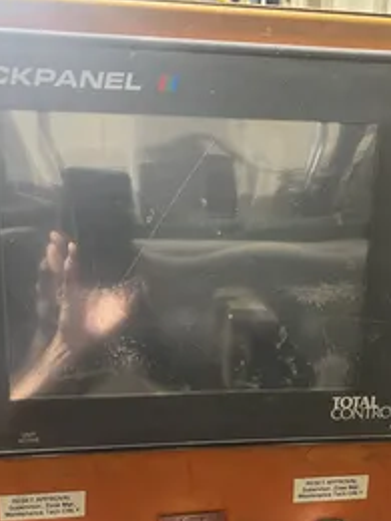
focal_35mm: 40
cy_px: 335
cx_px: 213
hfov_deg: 35.9
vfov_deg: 46.3
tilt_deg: -13.5
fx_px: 602
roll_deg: -1.0
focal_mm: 5.7
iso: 500
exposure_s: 1/60
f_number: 1.5
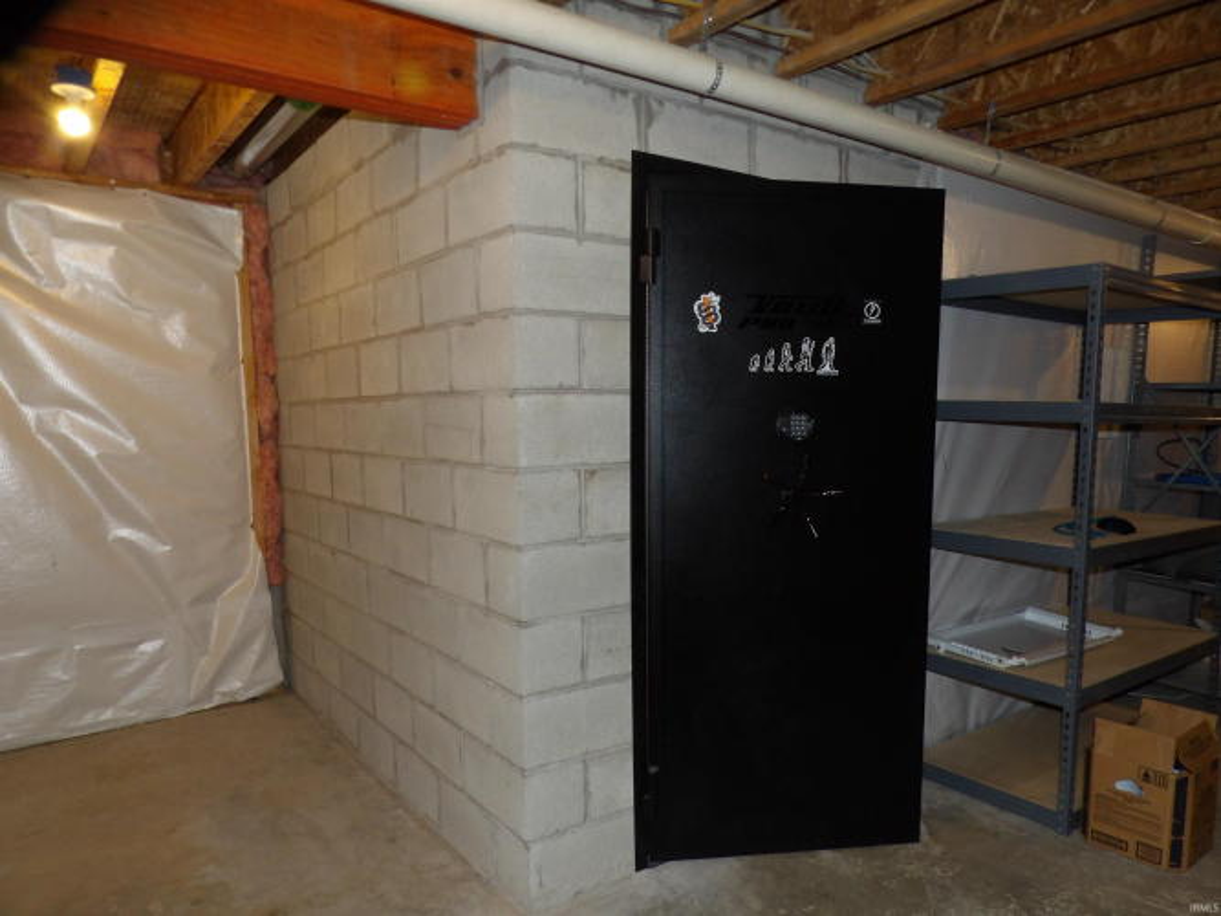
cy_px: 458
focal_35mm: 24
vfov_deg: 56.8
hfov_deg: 71.6
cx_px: 610
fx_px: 846
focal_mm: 4.3
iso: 200
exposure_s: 1/27
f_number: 3.2
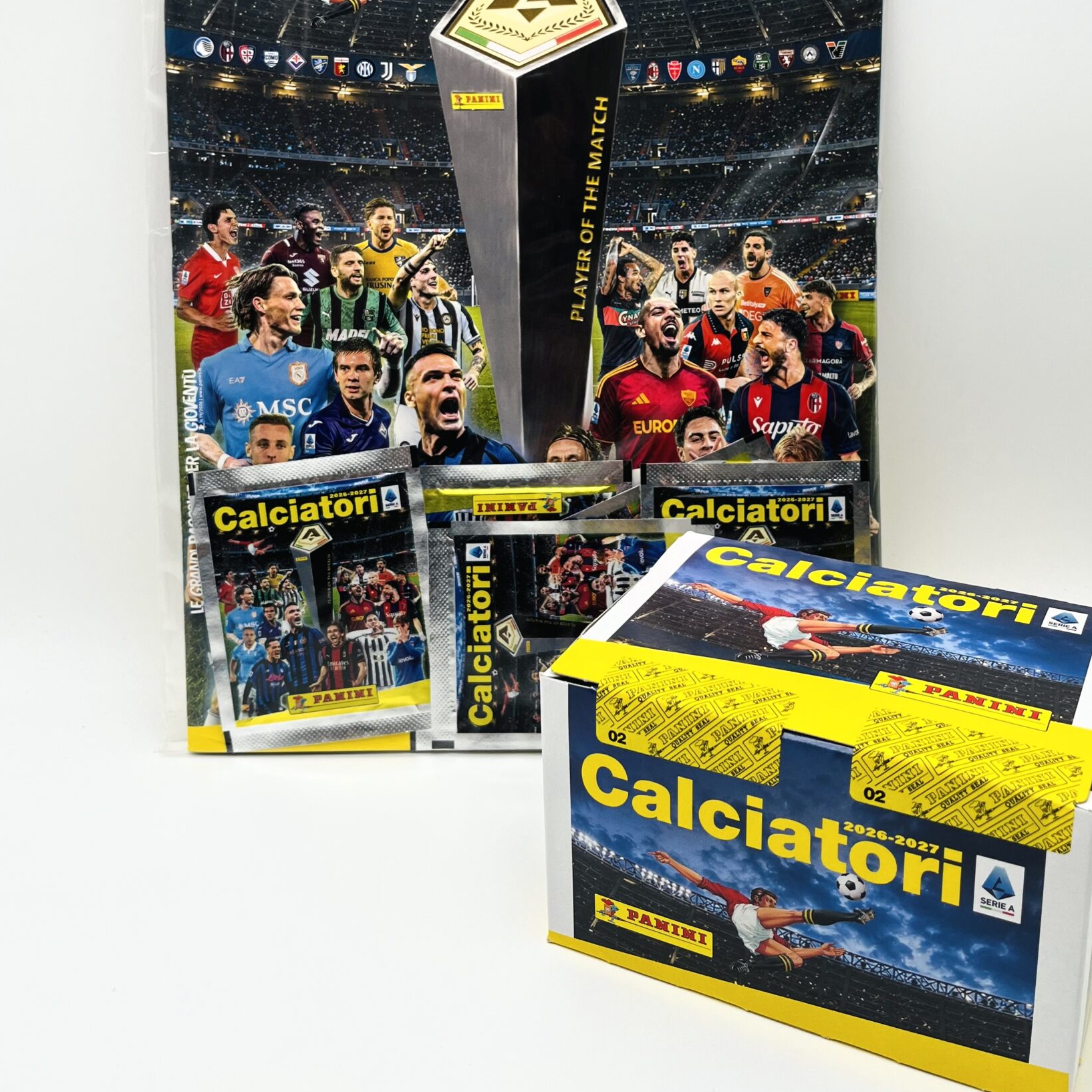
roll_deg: +1.4
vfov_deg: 45.1
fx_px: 1285
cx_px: 608
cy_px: 337
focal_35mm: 36
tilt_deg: -14.7
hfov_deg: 46.0
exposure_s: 1/465
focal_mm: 5.1
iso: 50
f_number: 1.6
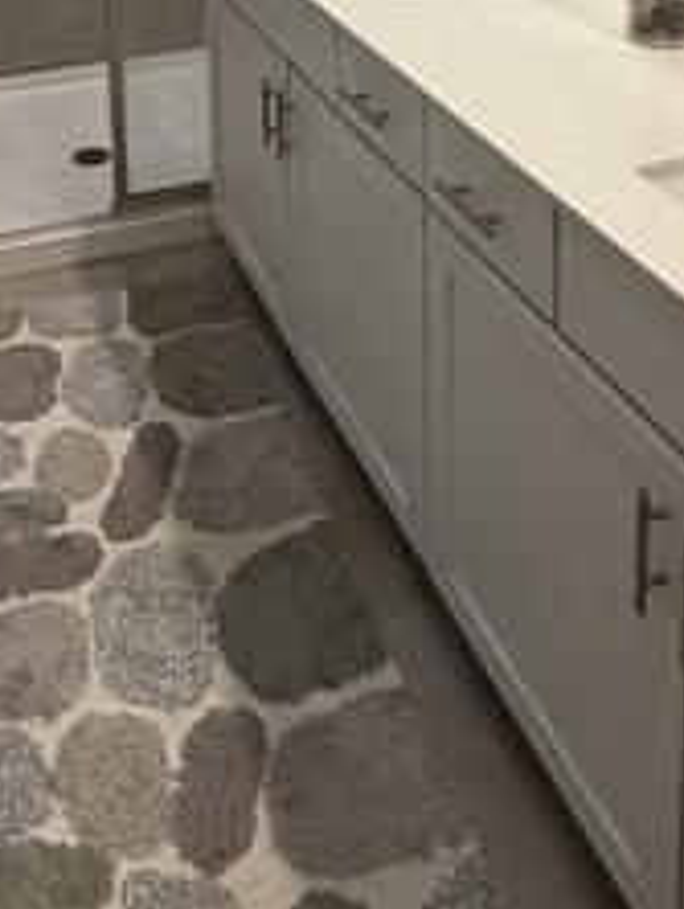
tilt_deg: -8.3
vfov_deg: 34.6
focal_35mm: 42
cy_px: -211
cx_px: 201
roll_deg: +1.1
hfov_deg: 33.9
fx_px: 1104
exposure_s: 1/120
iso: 160
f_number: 2.2
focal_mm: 2.22
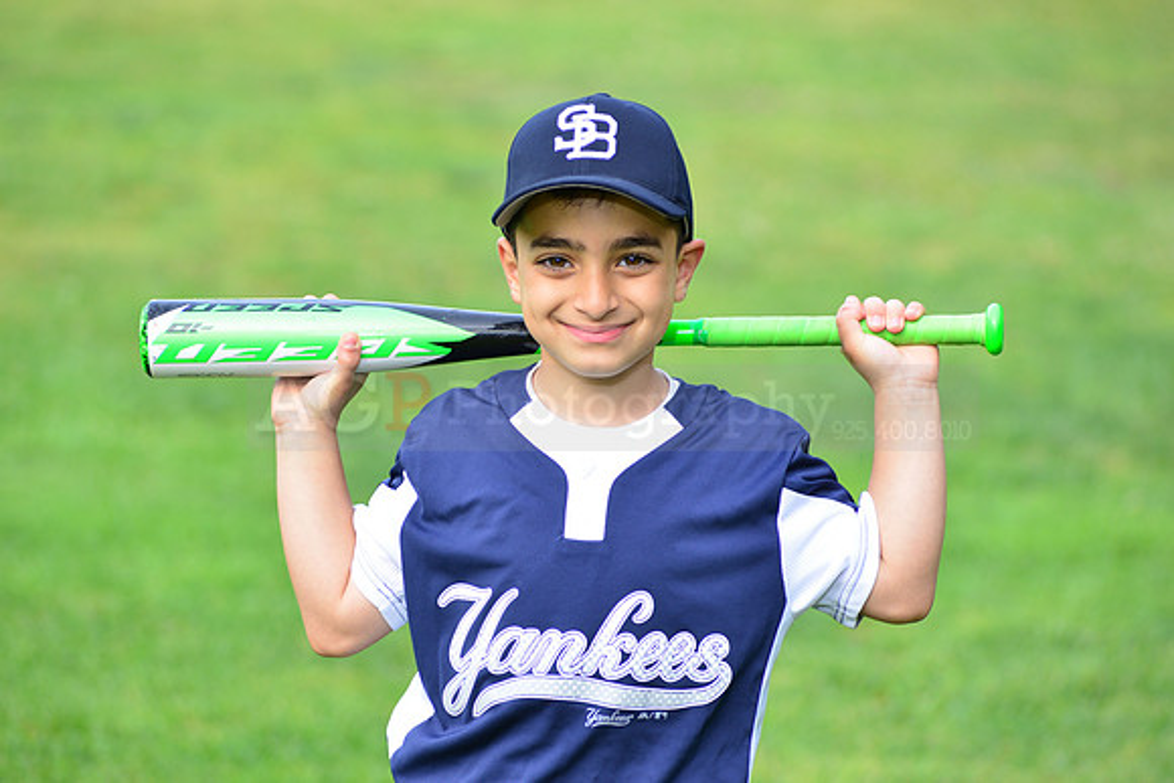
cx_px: 587
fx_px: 6034
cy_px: 392
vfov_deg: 7.4
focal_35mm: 185
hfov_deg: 11.1
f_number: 5.6
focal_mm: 185
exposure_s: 1/200
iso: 320
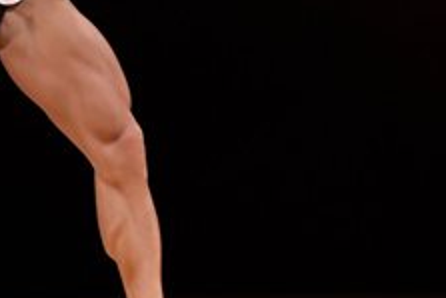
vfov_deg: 1.8
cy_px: -66
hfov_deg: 2.6
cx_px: -11
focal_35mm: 780
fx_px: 9669
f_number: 5.6
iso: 3200
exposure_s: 1/400
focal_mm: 150
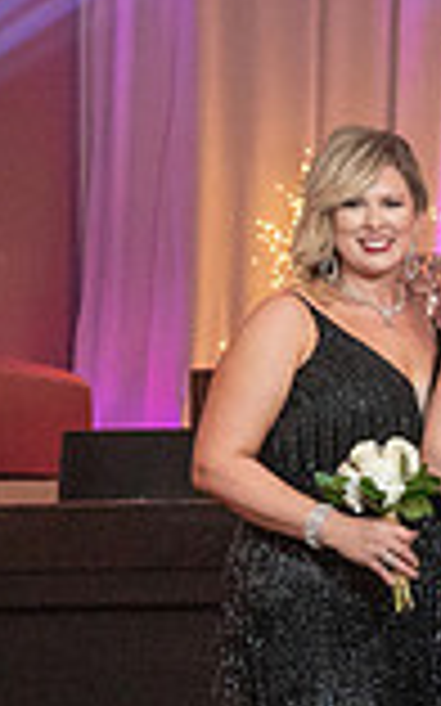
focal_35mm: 142
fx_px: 2733
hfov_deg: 8.6
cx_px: 964
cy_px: 423
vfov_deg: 14.7
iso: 4000
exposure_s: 1/100
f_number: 5.6
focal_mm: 37
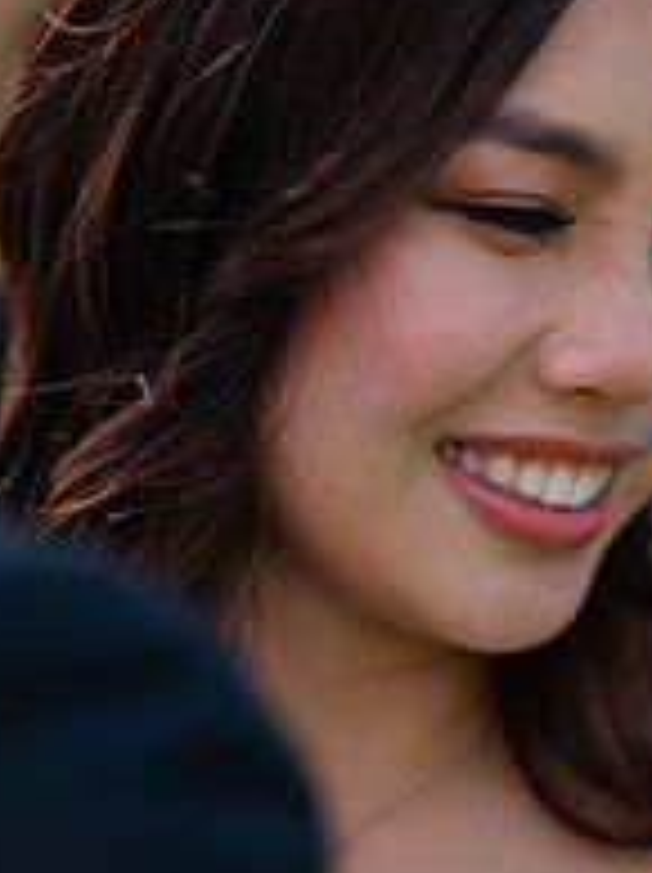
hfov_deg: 10.1
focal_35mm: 146
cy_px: 410
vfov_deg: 13.5
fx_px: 3675
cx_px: 326
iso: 80
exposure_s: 1/2500
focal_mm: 80
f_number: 1.7
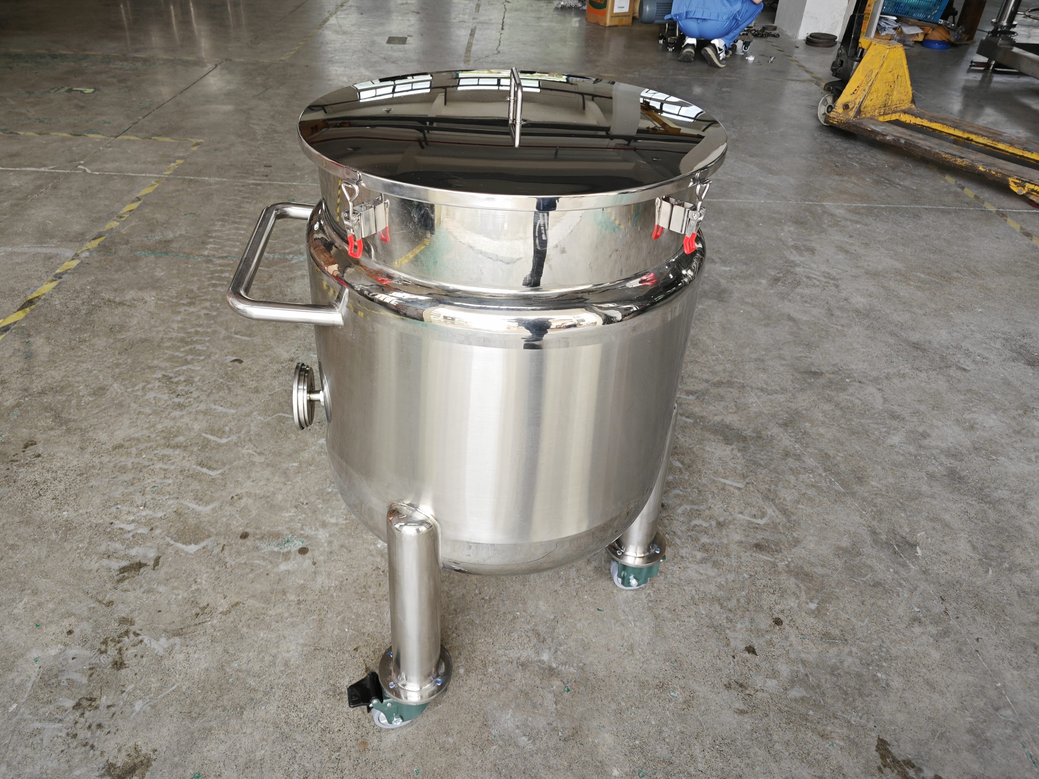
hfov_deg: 69.3
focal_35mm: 25
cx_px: 487
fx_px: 750
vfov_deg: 54.8
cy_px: 358
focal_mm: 5.43
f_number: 1.8
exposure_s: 1/100
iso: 64
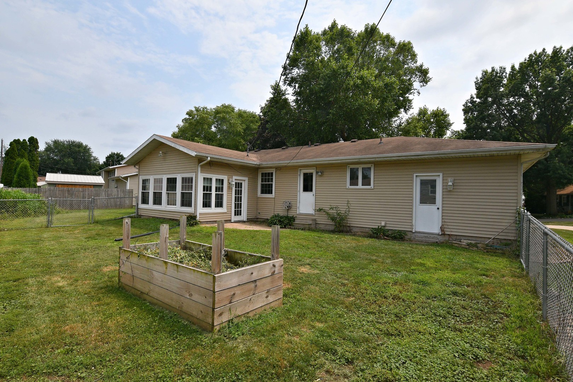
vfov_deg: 72.1
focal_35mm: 16
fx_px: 263
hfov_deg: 95.0
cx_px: 286
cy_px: 191
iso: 400
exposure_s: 1/640
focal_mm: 11
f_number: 13
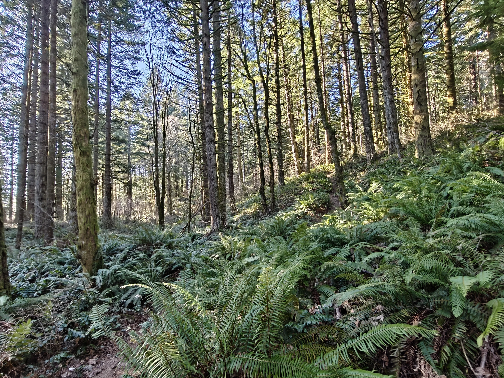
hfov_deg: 98.2
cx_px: 252
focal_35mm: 15
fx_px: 218
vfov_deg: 81.7
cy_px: 189
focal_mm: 2.3
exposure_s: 1/129
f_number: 2
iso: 1250
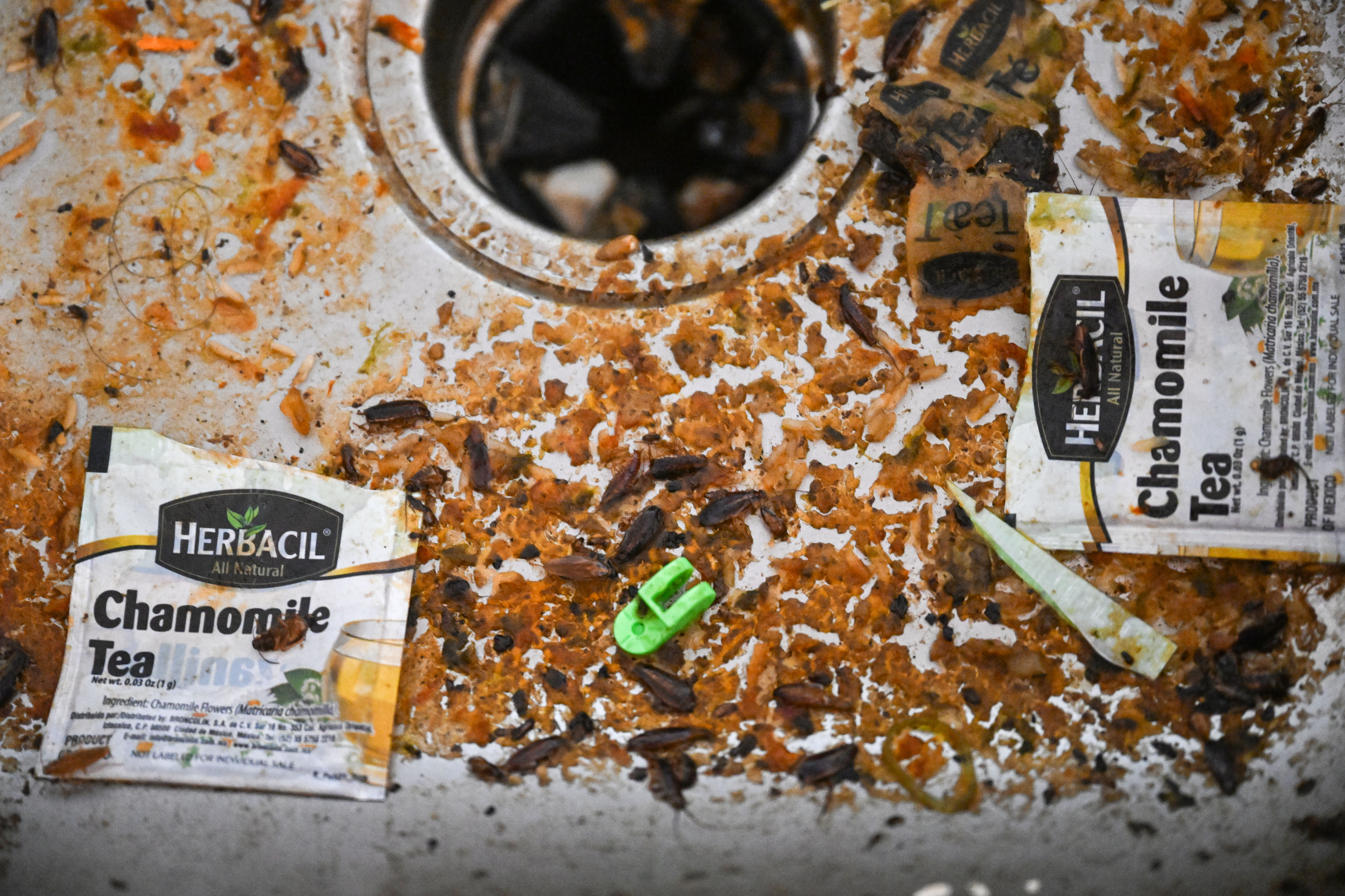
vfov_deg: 19.5
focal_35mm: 70
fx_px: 2615
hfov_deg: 28.8
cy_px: 448
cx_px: 672
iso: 6400
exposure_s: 1/60
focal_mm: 70
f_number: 2.8
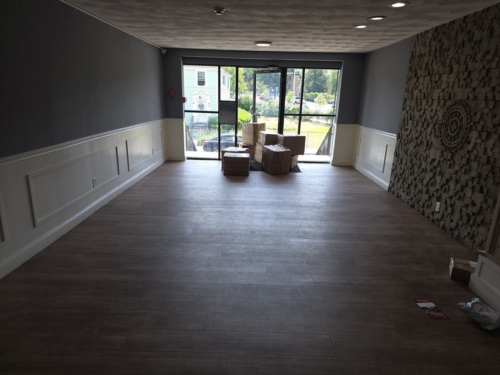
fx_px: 332
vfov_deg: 58.9
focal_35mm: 23
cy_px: 188
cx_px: 250
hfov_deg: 73.9
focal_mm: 6.25
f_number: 1.7
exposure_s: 1/120
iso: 20
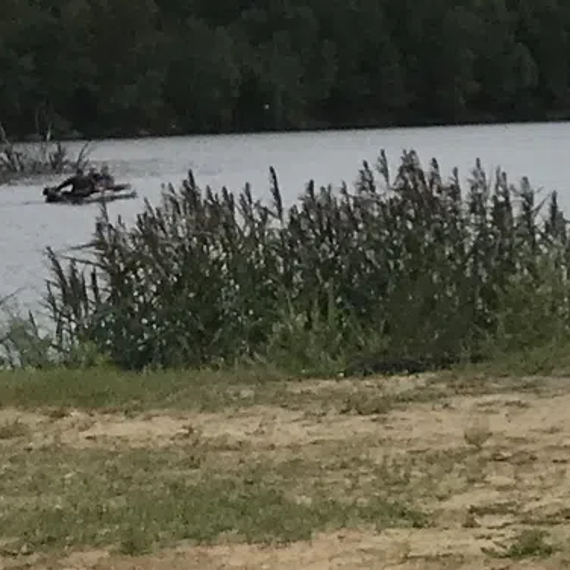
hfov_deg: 8.9
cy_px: -206
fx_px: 2943
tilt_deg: +7.9
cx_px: 1734
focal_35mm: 158
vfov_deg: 10.8
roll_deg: +0.9
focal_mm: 3.99
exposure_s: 1/5988
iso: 20
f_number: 1.8
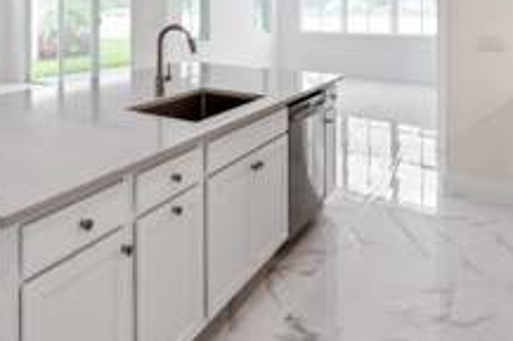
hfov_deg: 58.5
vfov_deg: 38.3
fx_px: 441
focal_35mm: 31
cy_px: 13
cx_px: 156
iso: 160
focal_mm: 14
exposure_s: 1/10
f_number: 8
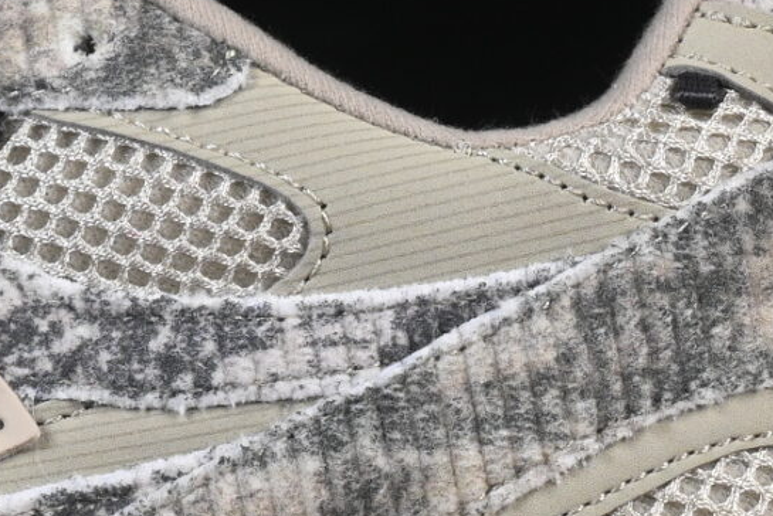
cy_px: 213
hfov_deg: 5.8
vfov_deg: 3.9
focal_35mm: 352
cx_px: -130
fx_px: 7562
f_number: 8
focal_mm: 50
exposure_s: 1/80
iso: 160
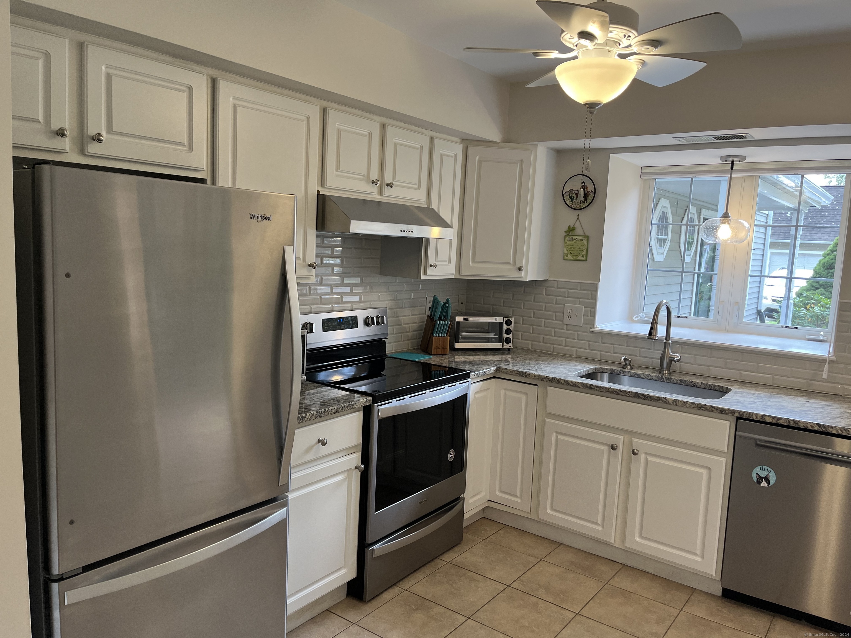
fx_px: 639
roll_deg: -2.4
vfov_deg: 53.1
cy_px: 319
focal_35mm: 26
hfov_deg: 67.3
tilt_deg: -7.9
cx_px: 426
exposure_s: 1/120
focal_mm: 5.1
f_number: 1.6
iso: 100
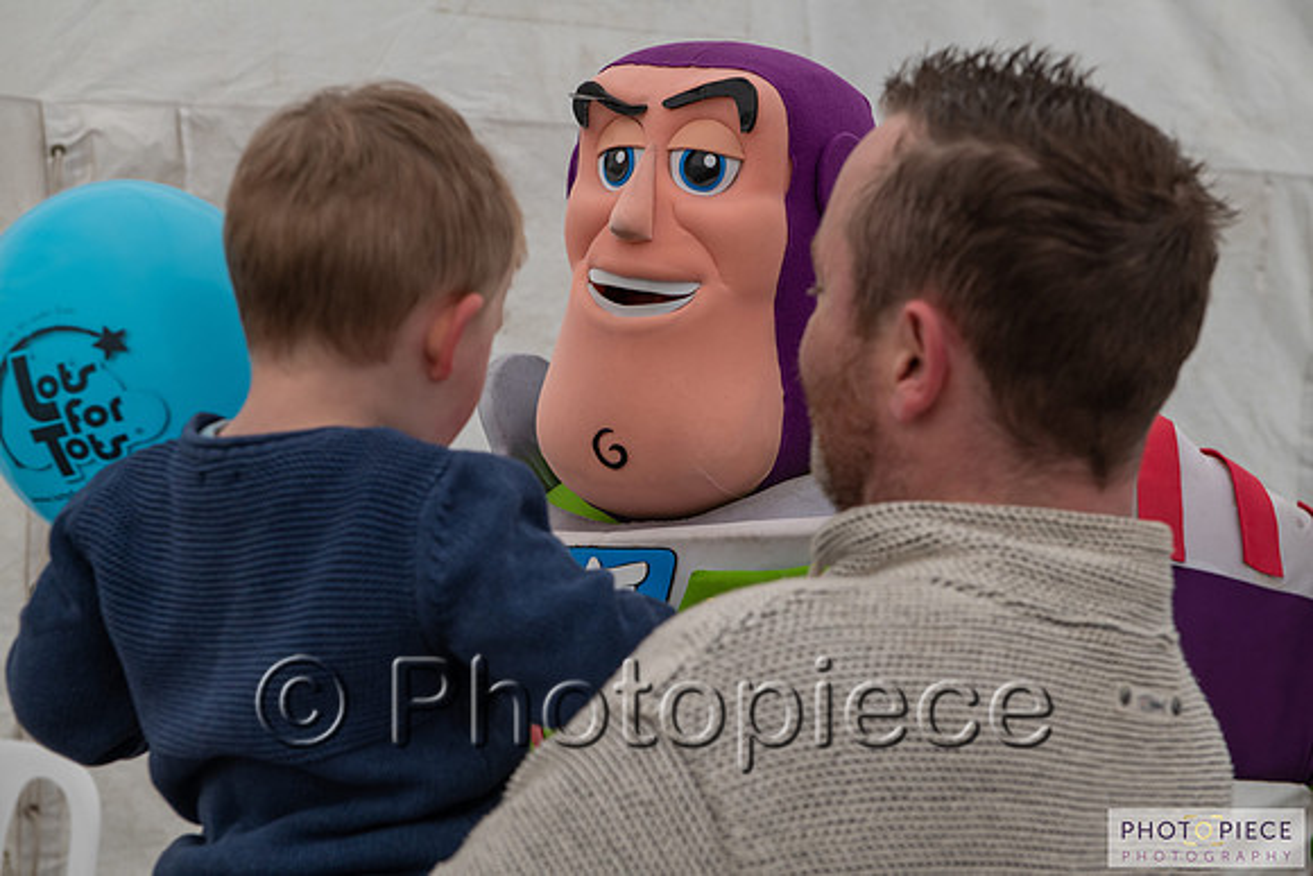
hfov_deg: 28.8
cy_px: 438
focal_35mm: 70
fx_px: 2554
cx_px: 656
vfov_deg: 19.5
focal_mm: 70
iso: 320
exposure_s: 1/250
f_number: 6.3
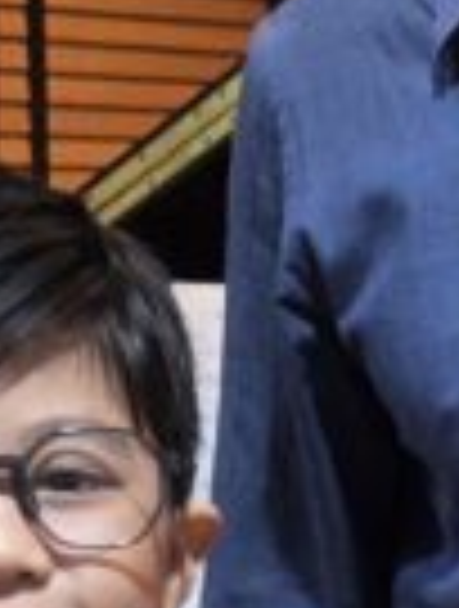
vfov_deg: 10.7
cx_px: 464
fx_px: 3062
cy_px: 1076
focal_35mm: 174
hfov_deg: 8.5
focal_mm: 5.4
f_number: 1.8
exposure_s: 1/100
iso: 500
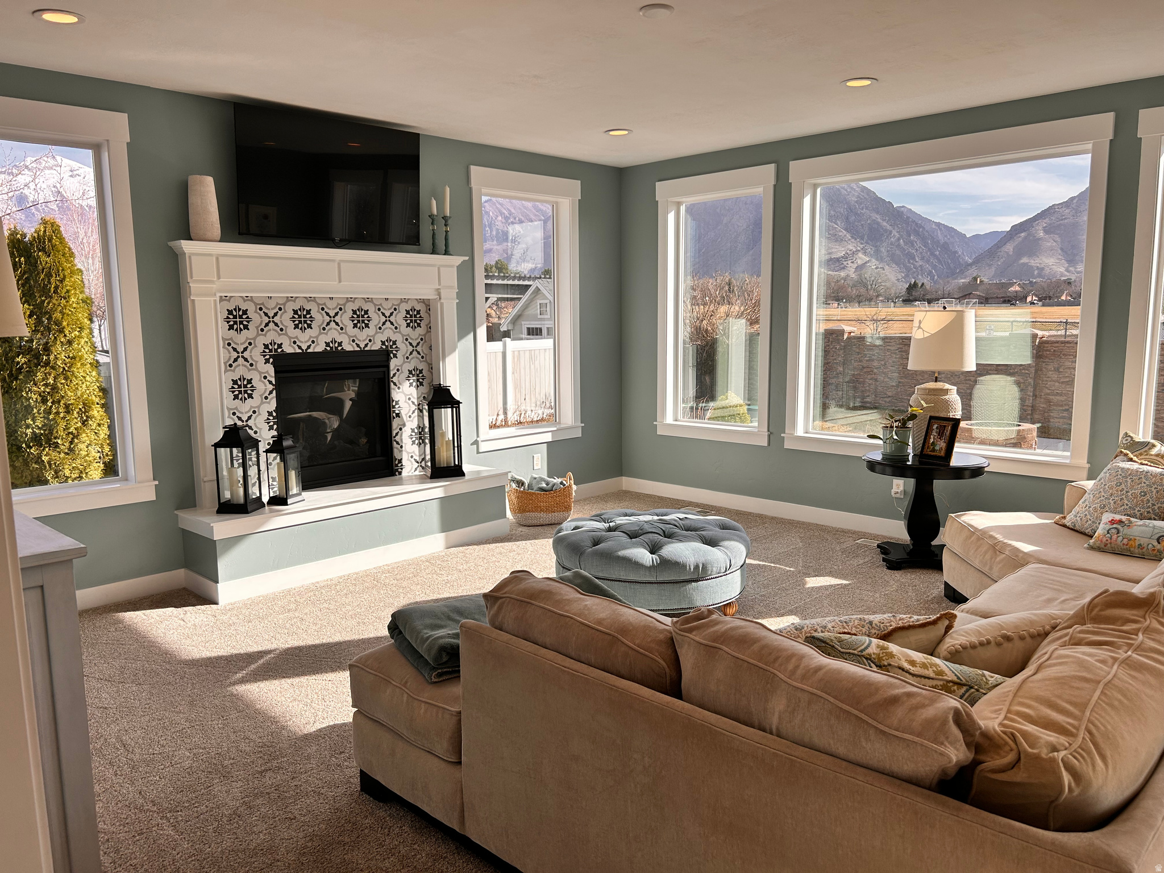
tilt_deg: -8.0
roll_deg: +0.6
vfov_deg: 53.1
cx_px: 582
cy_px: 436
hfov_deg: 67.3
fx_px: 874
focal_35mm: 26
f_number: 1.5
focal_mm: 5.7
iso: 50
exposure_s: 1/1395
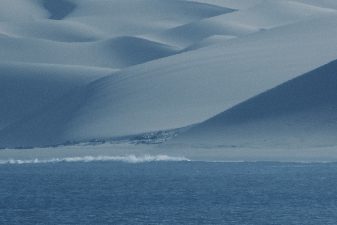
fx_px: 12711
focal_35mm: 1358
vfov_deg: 1.0
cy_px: -28
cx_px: 450
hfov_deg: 1.5
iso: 125
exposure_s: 1/800
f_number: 4
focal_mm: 145.41
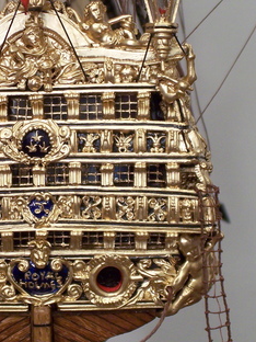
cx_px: 47
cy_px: 149
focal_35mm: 240
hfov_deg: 6.2
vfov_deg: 8.2
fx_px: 2367
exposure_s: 1/10
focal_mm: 24
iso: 200
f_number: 4.8
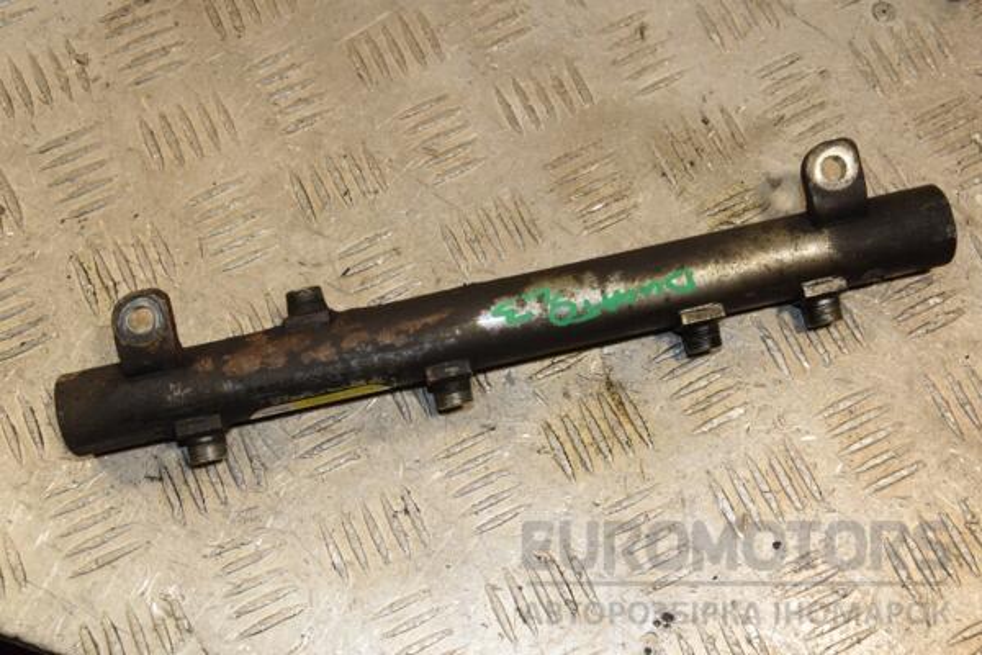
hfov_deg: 37.9
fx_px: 1432
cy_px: 328
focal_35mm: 52
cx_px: 491
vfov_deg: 25.8
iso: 800
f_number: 9
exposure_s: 1/200
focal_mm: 35
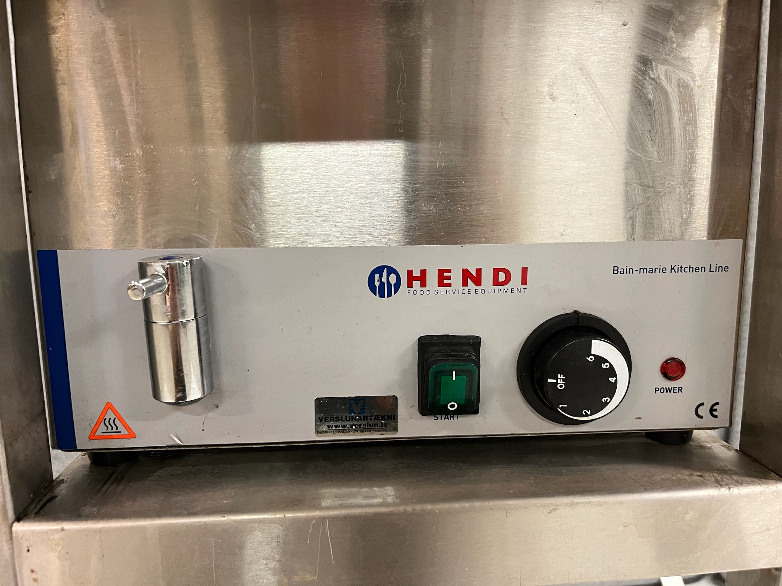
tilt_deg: -7.8
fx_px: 587
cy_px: 293
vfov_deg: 53.1
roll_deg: +0.9
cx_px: 391
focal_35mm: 26
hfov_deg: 67.3
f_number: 1.6
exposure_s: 1/50
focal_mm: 5.1
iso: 320
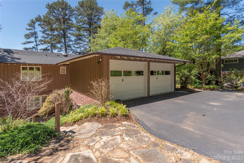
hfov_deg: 93.3
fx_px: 115
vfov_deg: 70.5
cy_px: 82
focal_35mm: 17
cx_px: 122
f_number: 7.1
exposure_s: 1/400
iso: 320
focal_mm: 17
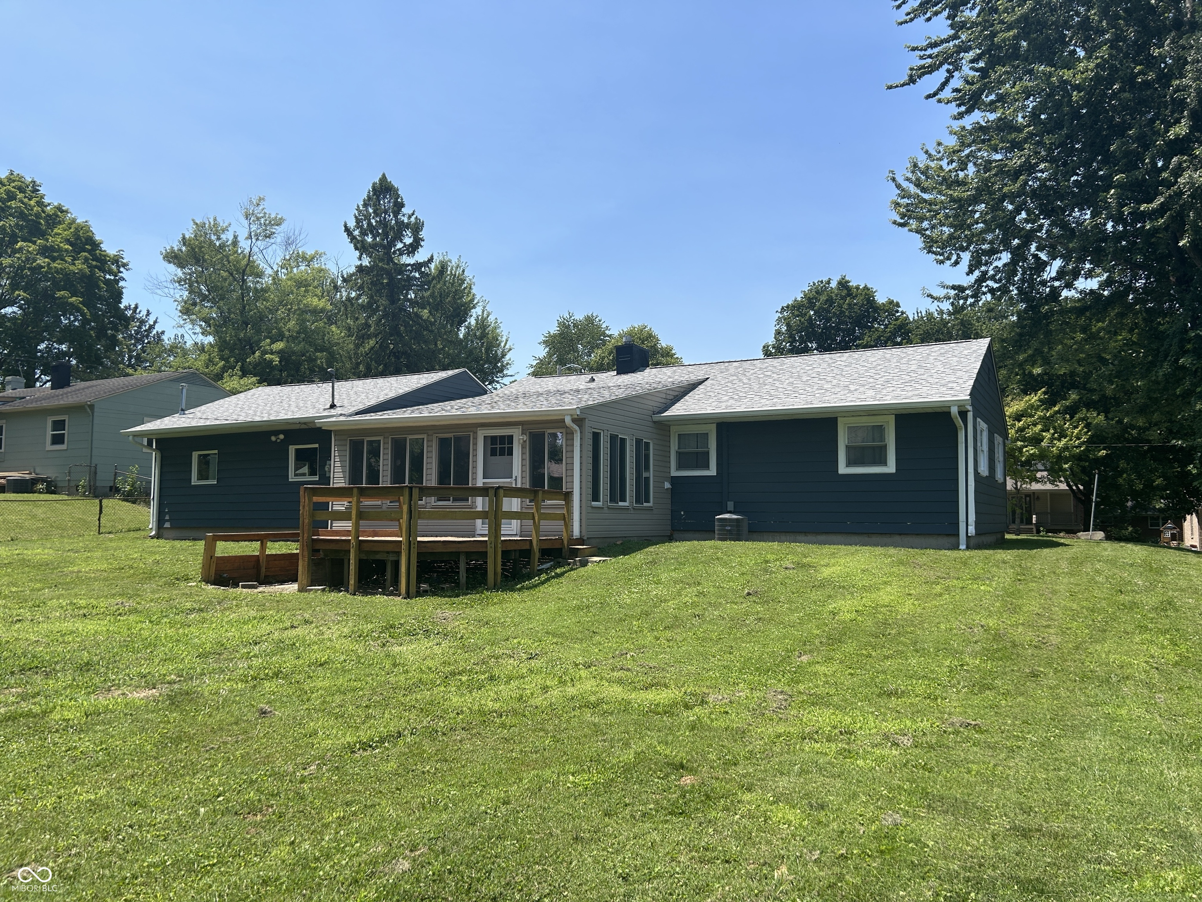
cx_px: 601
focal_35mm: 26
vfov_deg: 53.1
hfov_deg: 67.3
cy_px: 451
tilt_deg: +4.6
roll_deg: +0.8
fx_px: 903
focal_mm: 5.7
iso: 50
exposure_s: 1/3704
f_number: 1.5
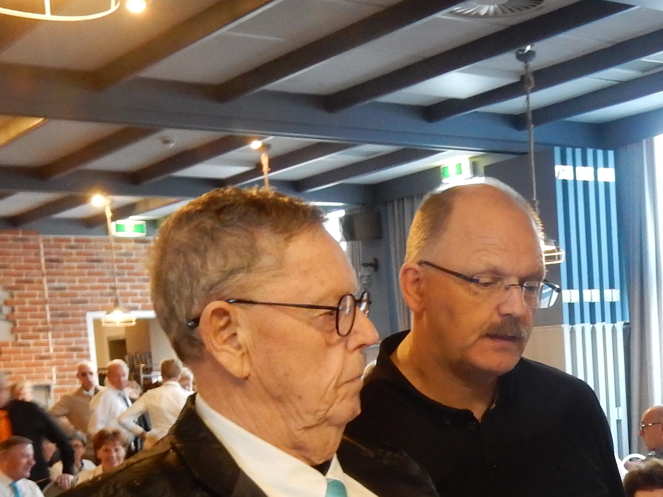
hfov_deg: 28.2
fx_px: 1264
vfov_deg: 21.4
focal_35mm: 66
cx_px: 608
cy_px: 502
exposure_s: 1/13
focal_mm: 4.5
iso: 400
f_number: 3.7
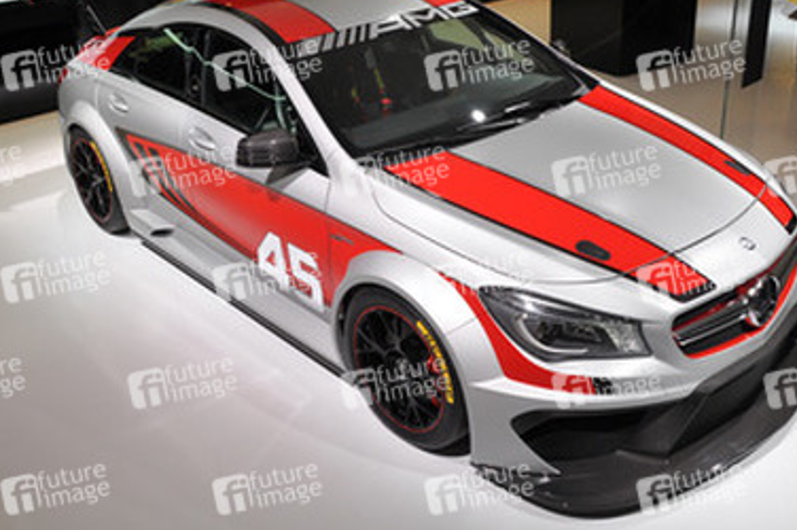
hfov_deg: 53.1
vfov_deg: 36.7
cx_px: 423
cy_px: 225
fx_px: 796
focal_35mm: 36
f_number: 6.3
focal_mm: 20
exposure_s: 1/160
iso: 640
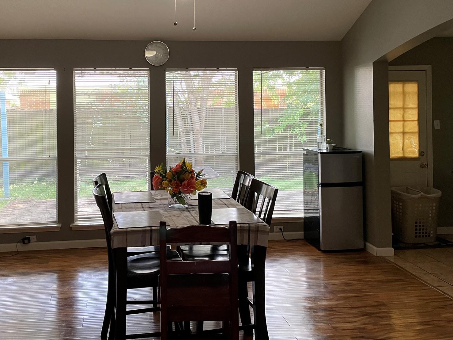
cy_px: 110
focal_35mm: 36
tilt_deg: +0.1
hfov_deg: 50.9
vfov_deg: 39.1
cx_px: 175
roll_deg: +0.8
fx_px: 471
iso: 160
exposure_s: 1/60
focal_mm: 4.2
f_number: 1.6
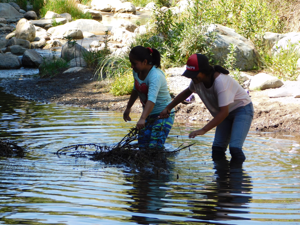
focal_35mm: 170
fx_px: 1473
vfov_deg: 8.7
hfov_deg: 11.6
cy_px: 112
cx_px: 150
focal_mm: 30.1
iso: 125
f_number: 5.3
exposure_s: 1/125
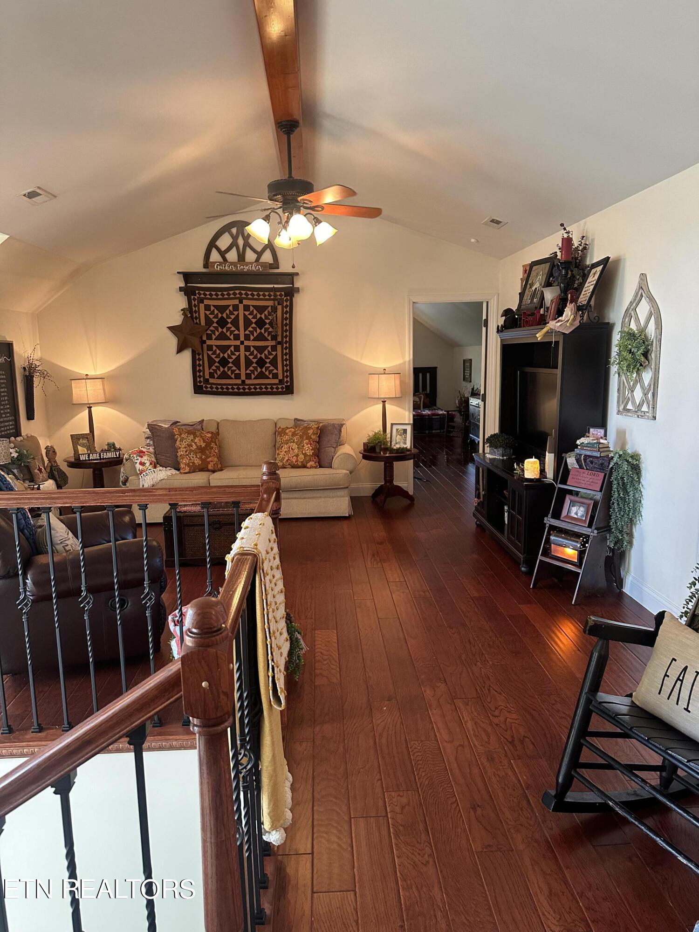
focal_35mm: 24
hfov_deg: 56.8
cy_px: 466
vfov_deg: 71.6
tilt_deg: -9.8
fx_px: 646
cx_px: 350
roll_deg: +0.4
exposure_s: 1/60
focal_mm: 6.86
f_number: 1.78
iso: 250
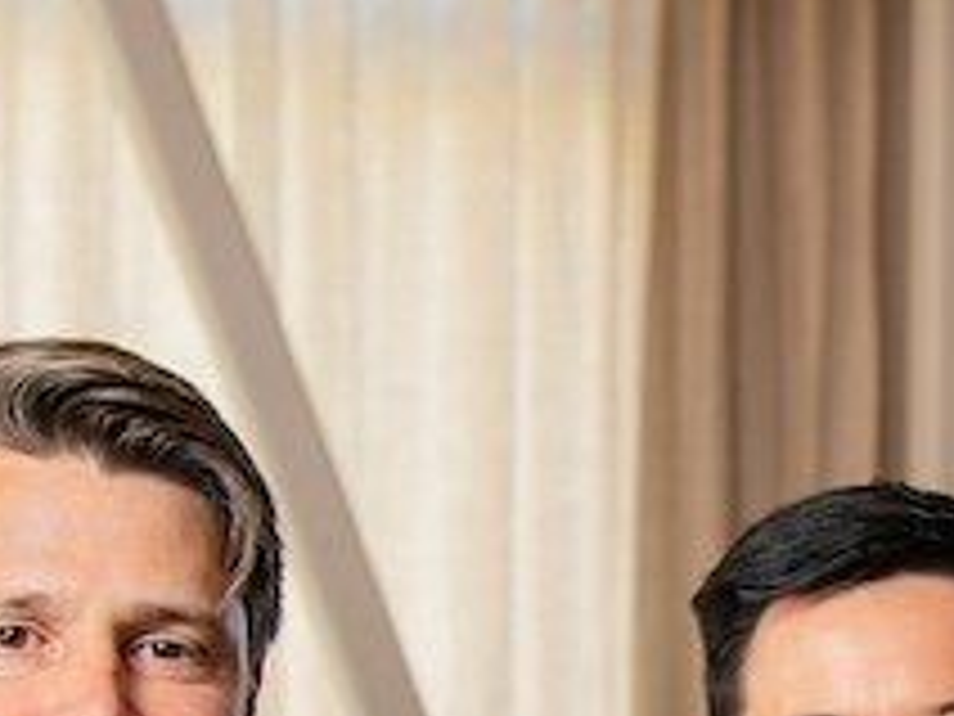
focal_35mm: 203
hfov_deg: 9.5
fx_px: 5595
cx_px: 1336
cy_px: 1700
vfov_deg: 6.9
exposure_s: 1/125
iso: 200
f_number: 3.2
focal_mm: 35
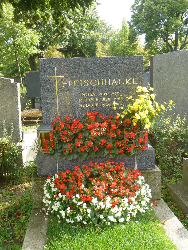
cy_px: 125
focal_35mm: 39
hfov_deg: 36.8
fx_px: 282
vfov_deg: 47.9
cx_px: 94
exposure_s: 1/250
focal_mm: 6.9
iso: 200
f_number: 3.9
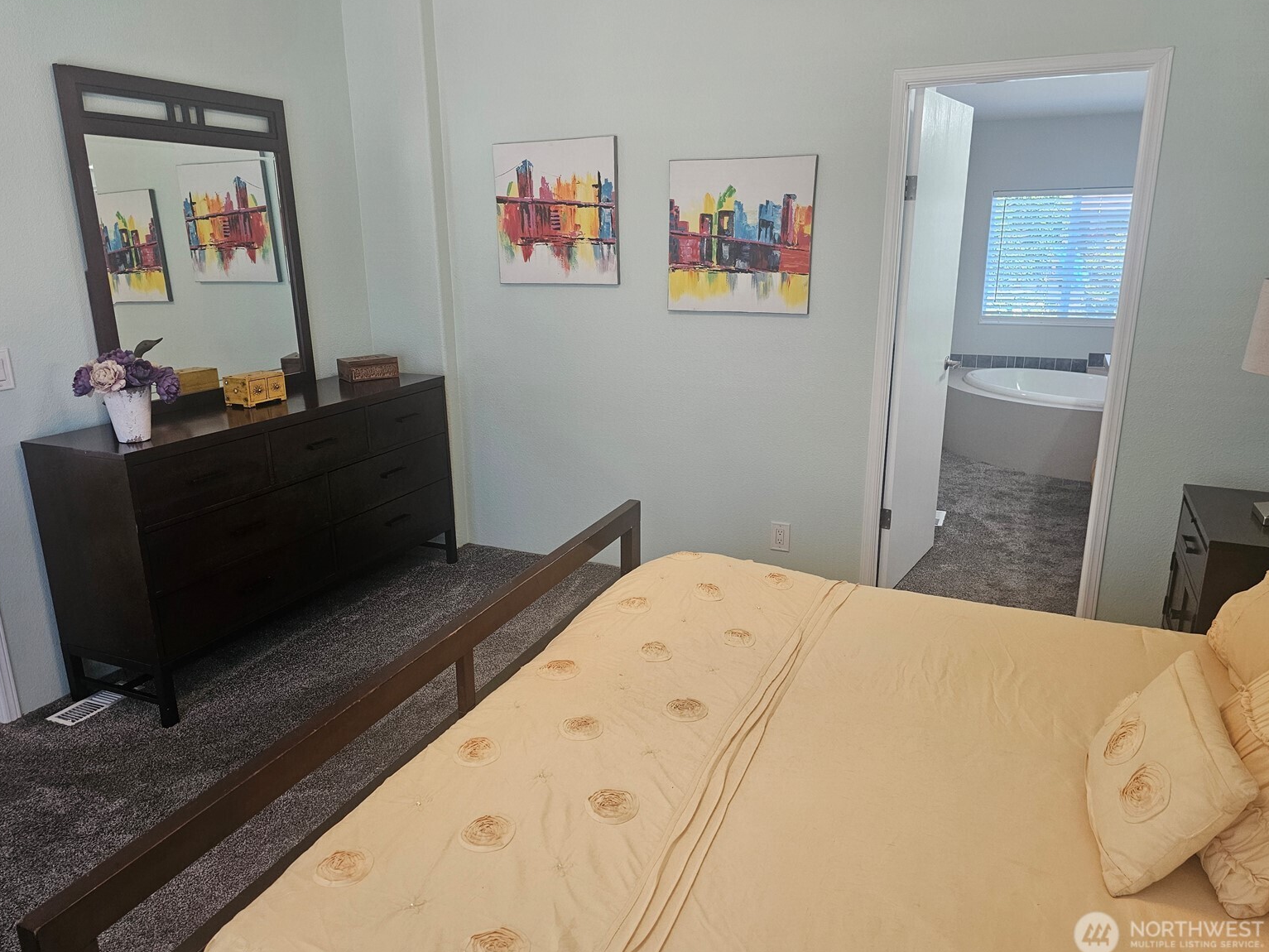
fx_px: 880
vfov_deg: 56.8
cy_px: 471
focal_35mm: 24
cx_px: 627
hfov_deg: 71.6
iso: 200
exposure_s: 1/120
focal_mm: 6.3
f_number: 1.7
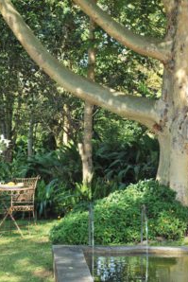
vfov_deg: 17.3
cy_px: 141
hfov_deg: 11.6
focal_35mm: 118
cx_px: 89
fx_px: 923
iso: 800
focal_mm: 78
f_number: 18
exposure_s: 1/25
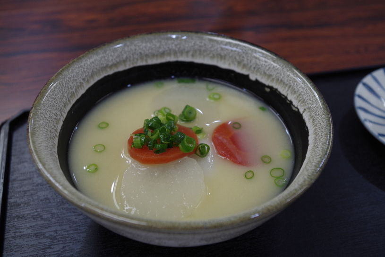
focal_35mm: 46
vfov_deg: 29.2
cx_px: 192
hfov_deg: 42.8
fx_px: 492
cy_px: 128
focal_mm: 30.63
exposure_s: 1/80
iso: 400
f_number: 5
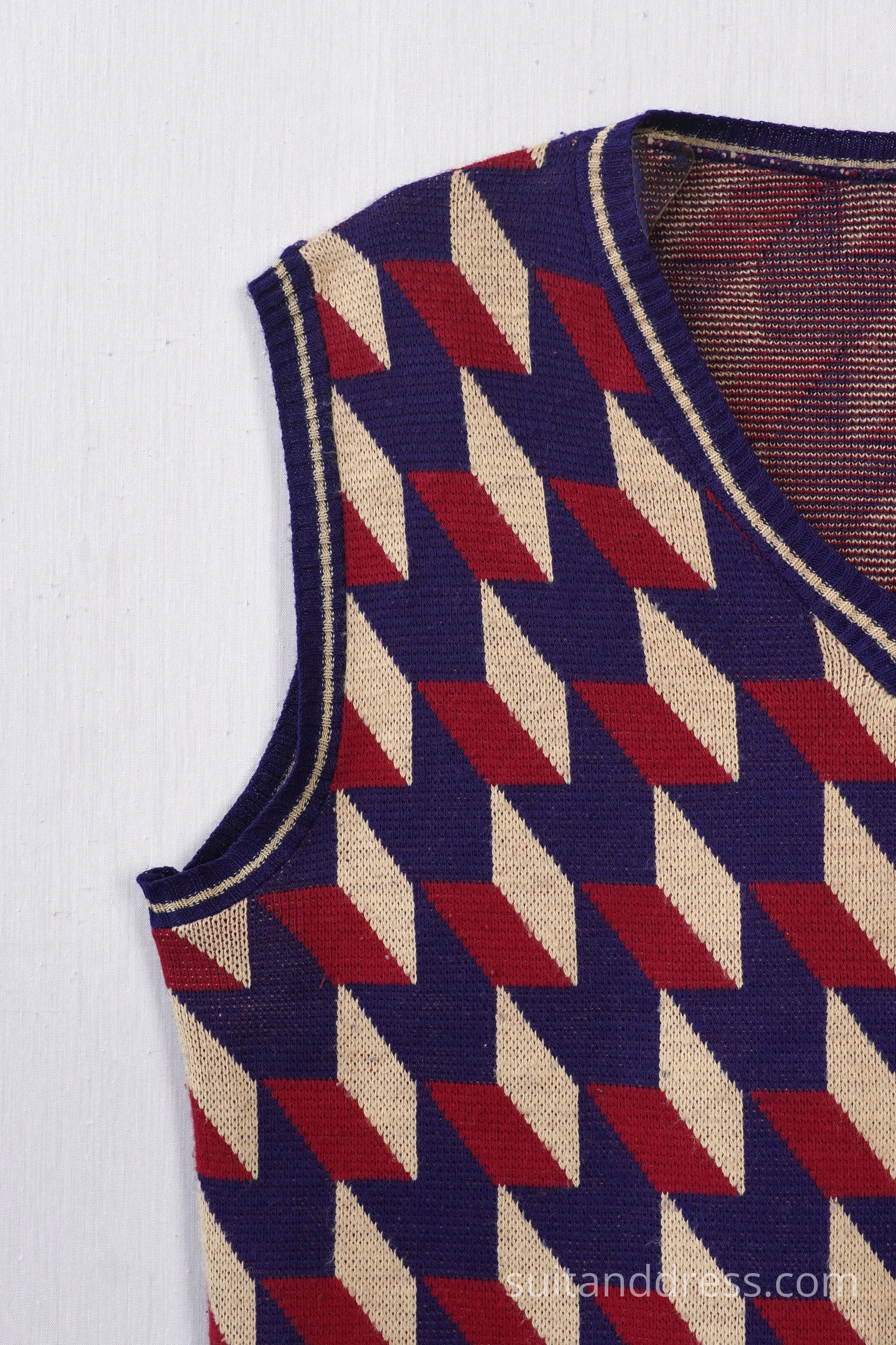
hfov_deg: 28.1
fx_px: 1792
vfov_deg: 41.1
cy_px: 672
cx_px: 448
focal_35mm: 48
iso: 320
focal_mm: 32
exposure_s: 1/60
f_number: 7.1
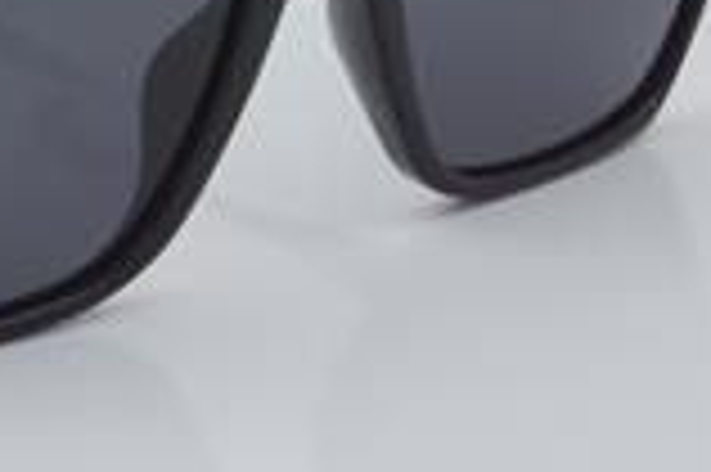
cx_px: -94
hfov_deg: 10.7
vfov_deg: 7.2
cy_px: -45
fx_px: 3749
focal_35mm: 190
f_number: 32
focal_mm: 50
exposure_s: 1/4
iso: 100
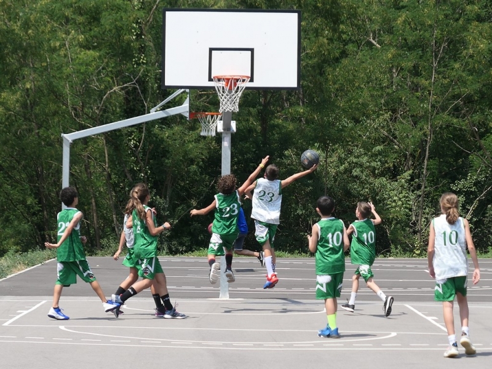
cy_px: 184
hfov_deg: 12.7
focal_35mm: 156
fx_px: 2217
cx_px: 246
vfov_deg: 9.5
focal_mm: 26.4
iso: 125
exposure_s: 1/1600
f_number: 2.8
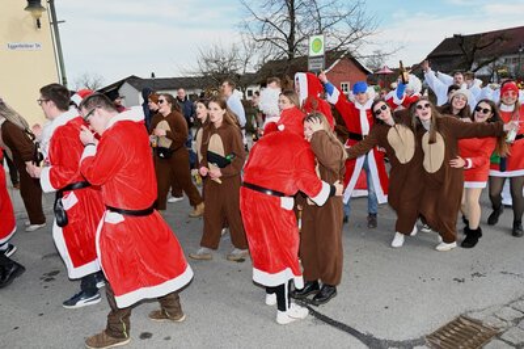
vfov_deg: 45.6
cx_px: 262
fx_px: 414
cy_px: 174
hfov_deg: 64.6
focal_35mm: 28
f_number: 16
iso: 1000
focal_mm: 28.5
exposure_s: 1/200
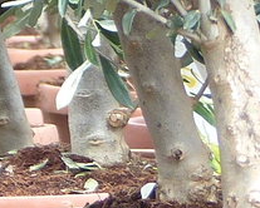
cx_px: -482
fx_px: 6917
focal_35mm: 898
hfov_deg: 2.1
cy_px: -10
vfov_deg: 1.7
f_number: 2.8
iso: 100
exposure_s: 1/80
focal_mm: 21.4
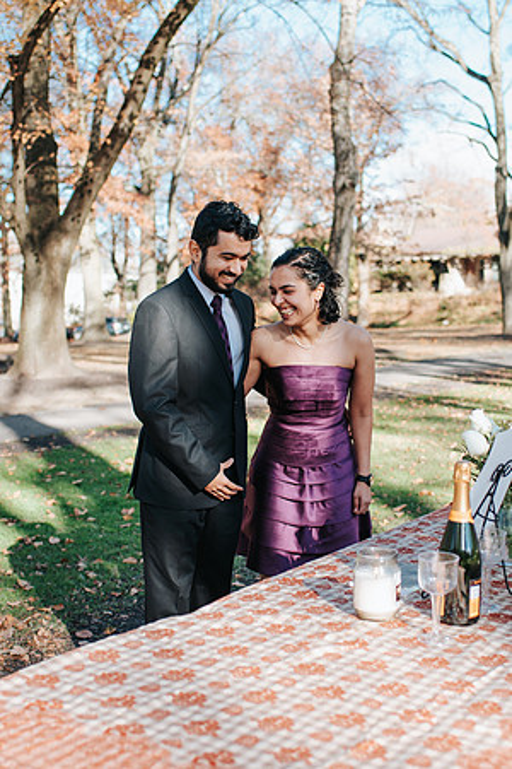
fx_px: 1119
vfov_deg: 37.9
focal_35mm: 52
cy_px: 384
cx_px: 297
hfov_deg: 25.7
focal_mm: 35
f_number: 2.8
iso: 100
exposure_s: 1/400
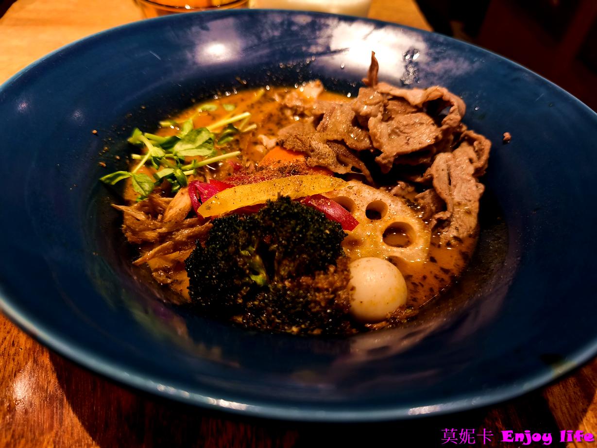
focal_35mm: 23
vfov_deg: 58.9
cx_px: 298
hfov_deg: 73.9
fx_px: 397
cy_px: 224
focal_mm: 6.57
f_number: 1.6
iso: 320
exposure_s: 1/60
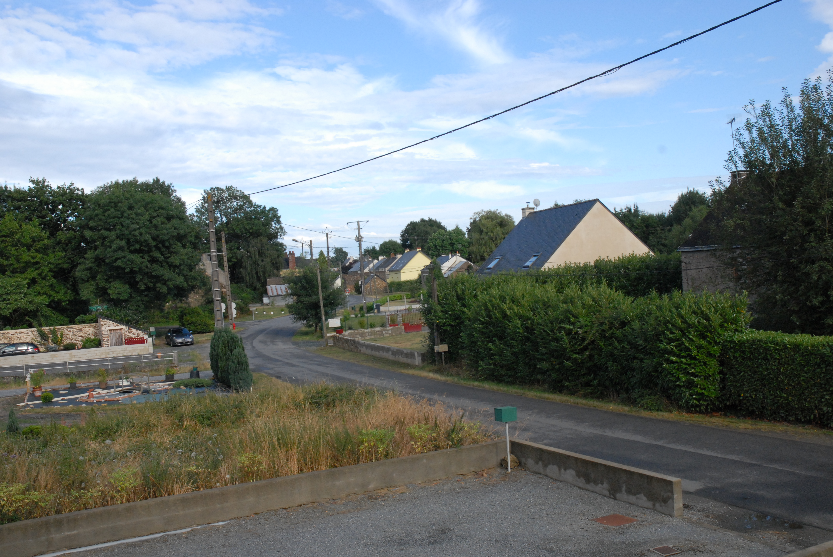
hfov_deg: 51.2
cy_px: 278
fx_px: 869
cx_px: 416
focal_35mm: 38
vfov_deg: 35.6
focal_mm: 25
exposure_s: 1/400
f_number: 10
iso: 640
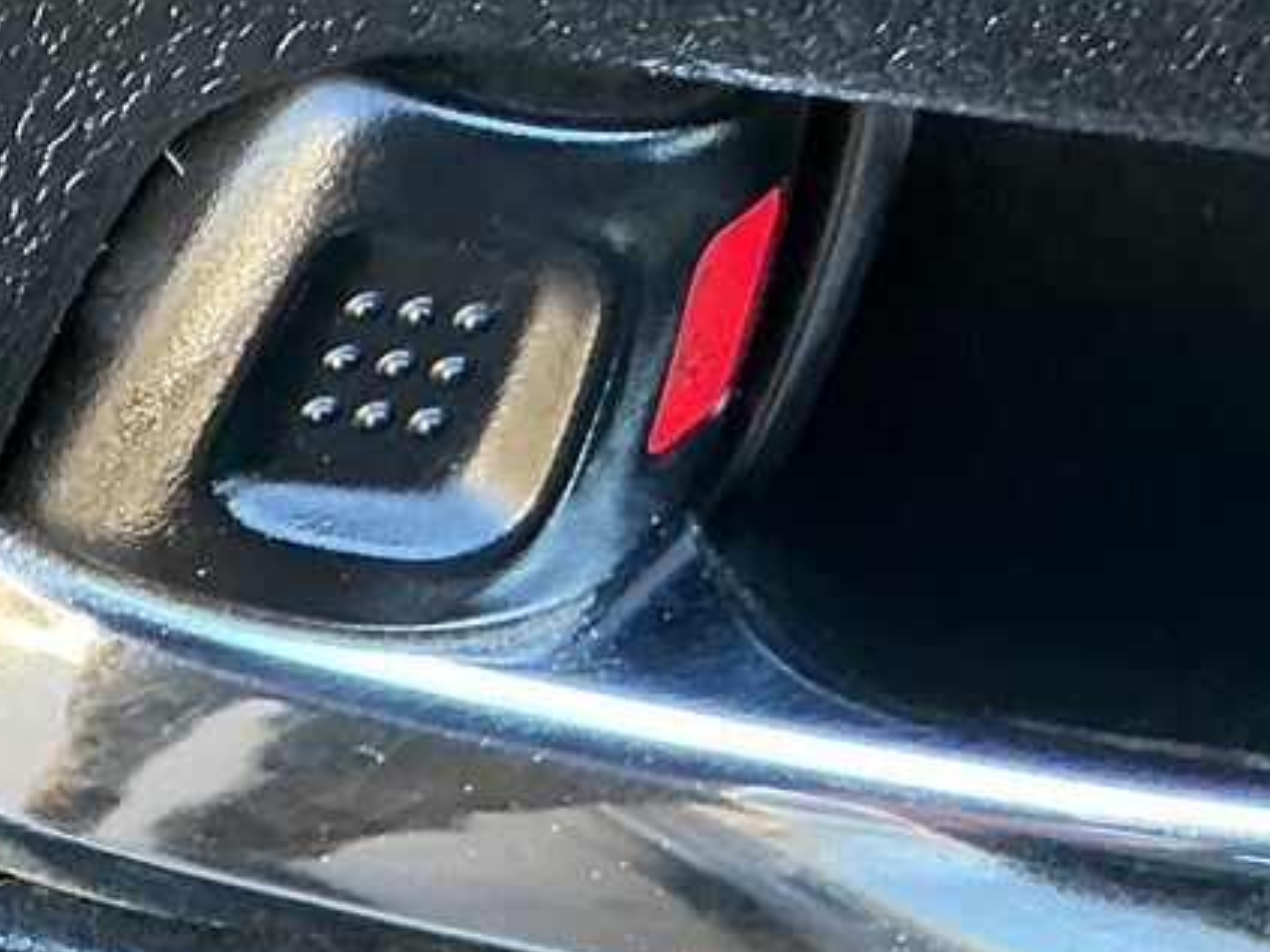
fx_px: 4291
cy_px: 1222
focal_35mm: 117
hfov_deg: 14.2
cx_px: -1232
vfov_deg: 12.3
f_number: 1.8
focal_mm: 3
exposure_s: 1/60
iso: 100
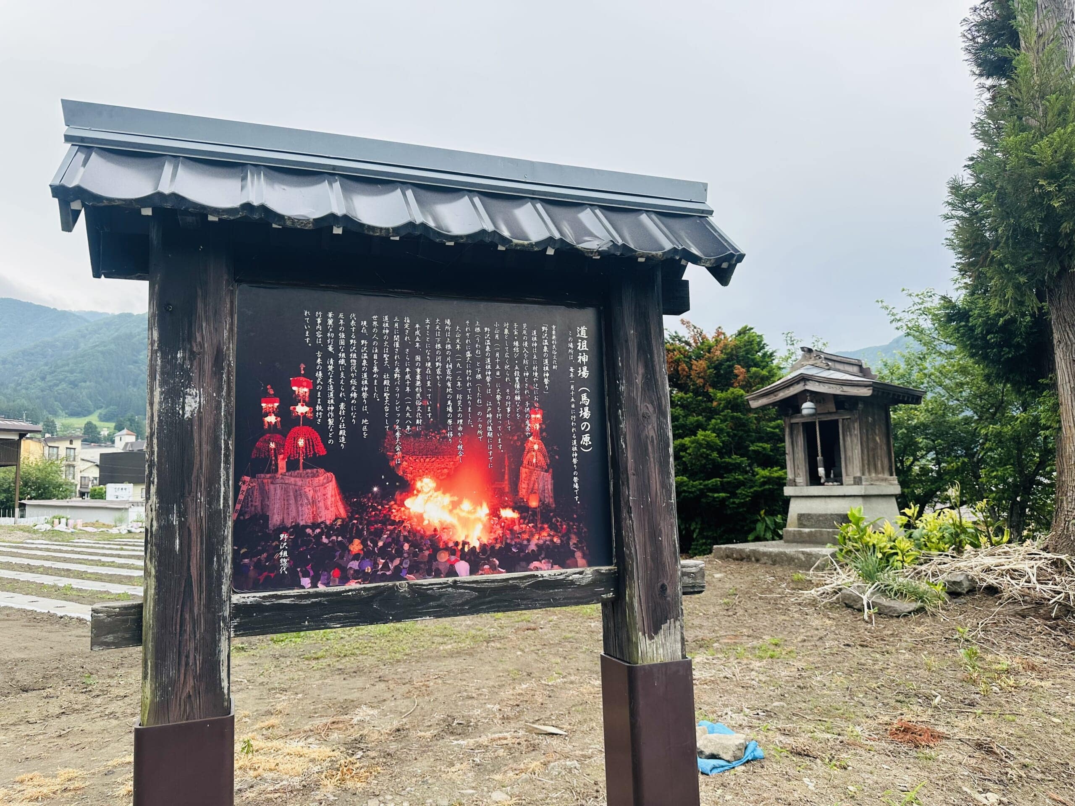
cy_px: 403
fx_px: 745
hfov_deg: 71.6
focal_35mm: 24
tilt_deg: +5.8
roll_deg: +2.1
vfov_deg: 56.8
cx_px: 538
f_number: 1.78
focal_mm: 6.86
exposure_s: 1/791
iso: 80
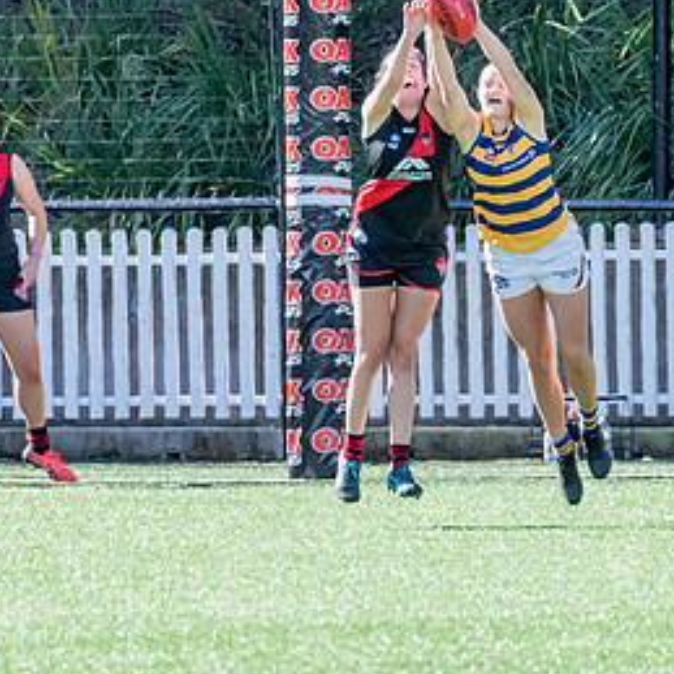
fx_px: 24033
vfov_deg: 1.6
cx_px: 385
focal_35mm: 1091
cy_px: 349
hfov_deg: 1.6
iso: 800
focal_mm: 380
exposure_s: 1/1600
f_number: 8
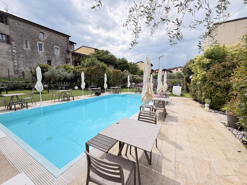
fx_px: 100
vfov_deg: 85.7
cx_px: 124
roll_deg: -1.5
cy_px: 92
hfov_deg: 102.1
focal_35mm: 14
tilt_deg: -4.8
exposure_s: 1/579
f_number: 2.2
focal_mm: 2.22
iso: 40
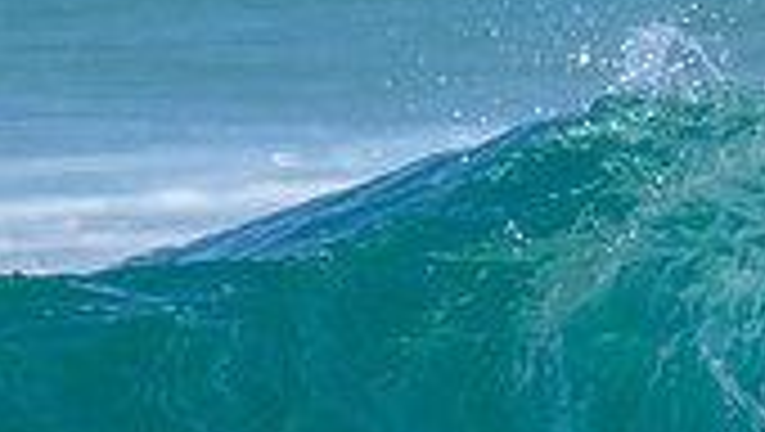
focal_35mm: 3890
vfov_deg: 0.3
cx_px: 1260
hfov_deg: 0.6
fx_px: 78982
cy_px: 343
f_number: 16
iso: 1600
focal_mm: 800
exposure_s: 1/2000
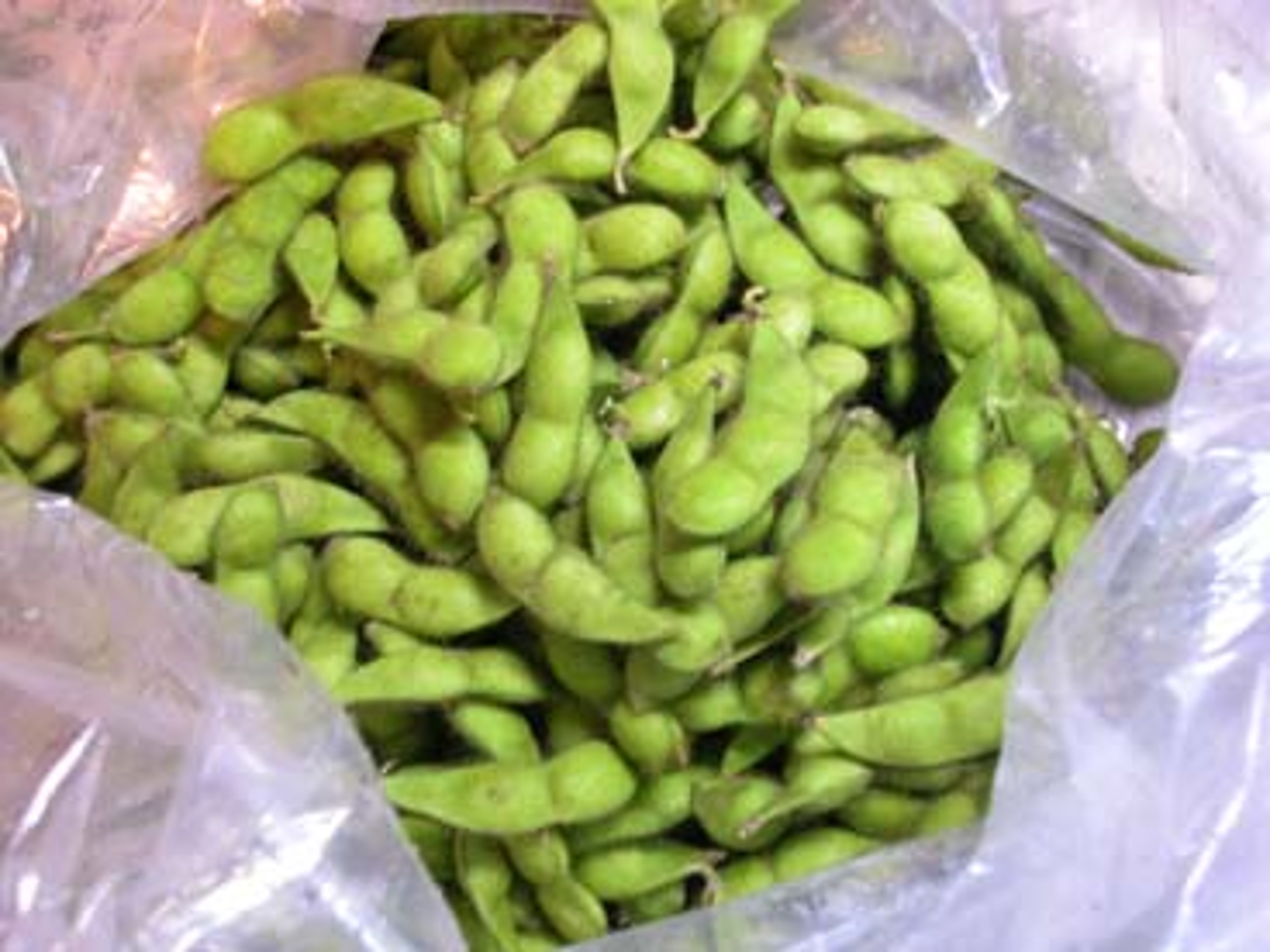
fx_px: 1981
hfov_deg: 35.5
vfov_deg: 27.0
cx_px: 635
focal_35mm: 54
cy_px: 476
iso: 339
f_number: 3.6
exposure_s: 1/4.4
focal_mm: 13.6
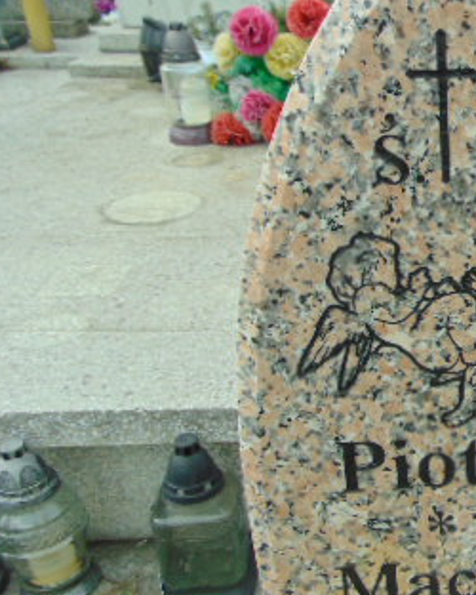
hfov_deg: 27.1
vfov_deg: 37.3
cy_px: 334
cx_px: 558
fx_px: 880
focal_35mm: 50
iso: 80
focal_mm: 4.5
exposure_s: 1/640
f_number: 3
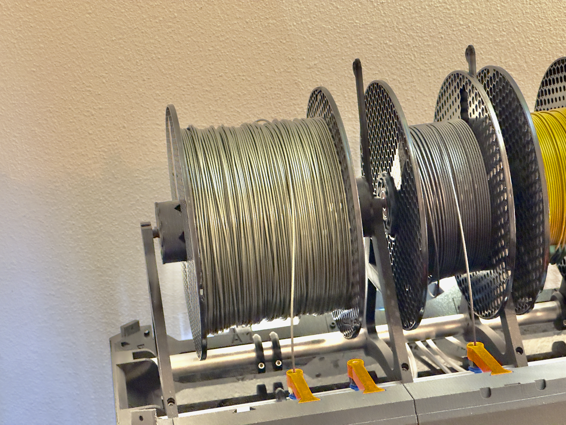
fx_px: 1259
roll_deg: +5.2
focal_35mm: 77
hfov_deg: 25.3
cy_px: 212
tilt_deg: -13.3
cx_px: 283
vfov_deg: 19.1
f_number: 2.8
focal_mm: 9
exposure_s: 1/25
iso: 1000
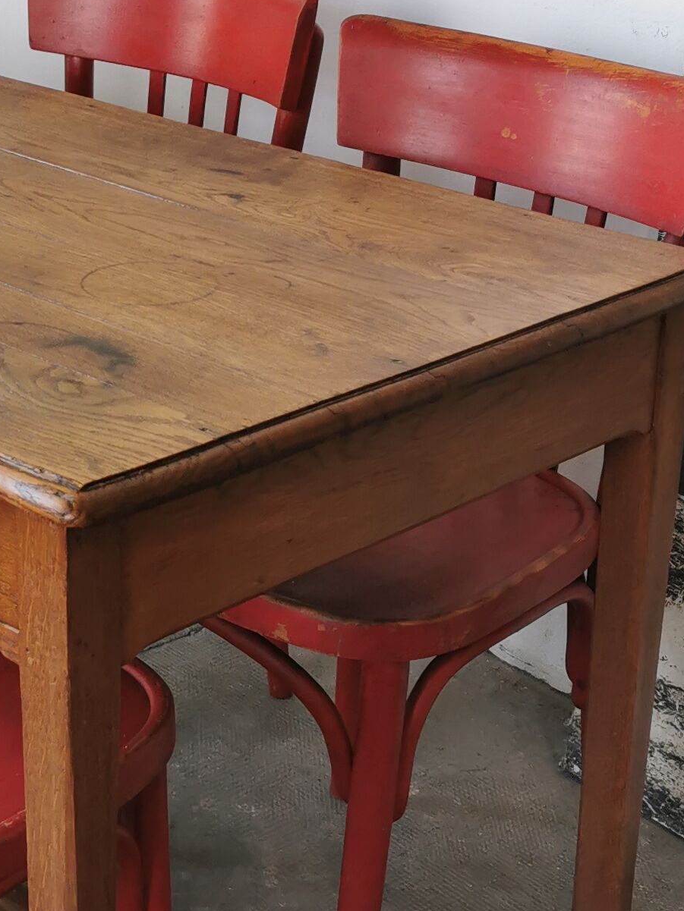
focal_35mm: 82
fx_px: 2160
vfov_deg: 23.8
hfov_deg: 17.6
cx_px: 11
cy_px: 331
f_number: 1.6
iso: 100
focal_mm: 5.56
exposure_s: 1/100
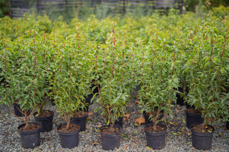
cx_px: 114
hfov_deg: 39.6
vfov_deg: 27.0
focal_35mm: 50
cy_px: 76
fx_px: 318
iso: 100
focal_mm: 50
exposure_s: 1/320
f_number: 1.2
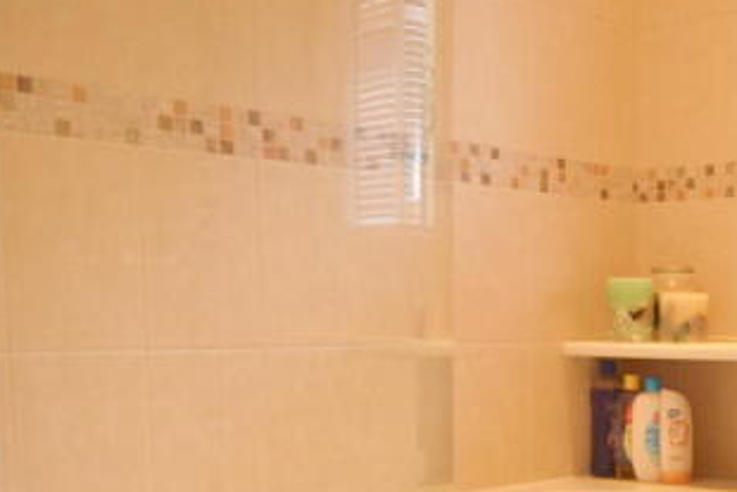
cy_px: 447
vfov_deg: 23.2
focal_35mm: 57
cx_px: 708
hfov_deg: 32.7
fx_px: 1167
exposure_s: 1/60
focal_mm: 18
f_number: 4
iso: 500
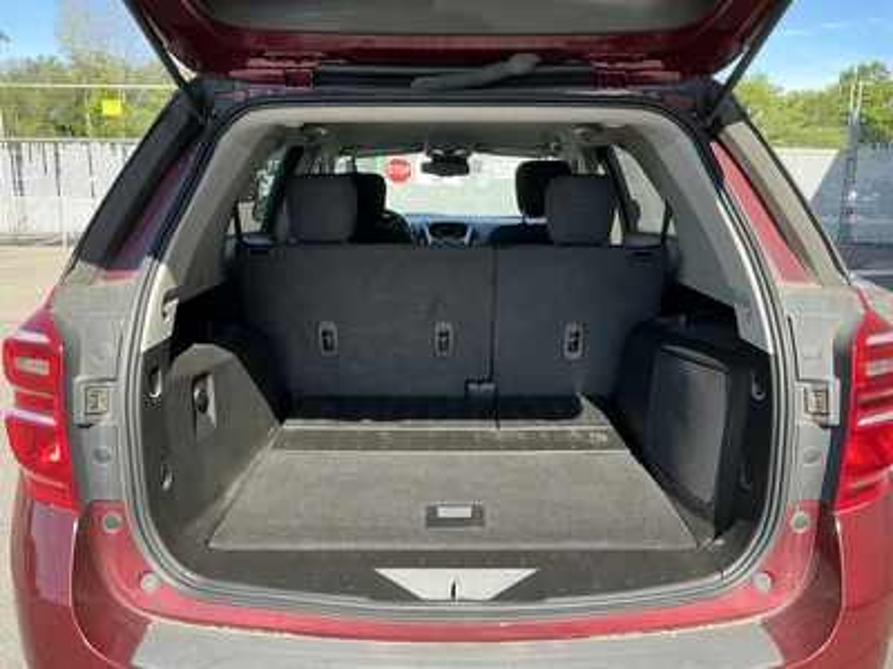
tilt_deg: -13.6
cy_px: 334
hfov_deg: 63.4
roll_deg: -1.0
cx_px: 446
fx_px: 722
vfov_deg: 49.7
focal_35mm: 28
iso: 20
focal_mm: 3
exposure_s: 1/230
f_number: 1.8
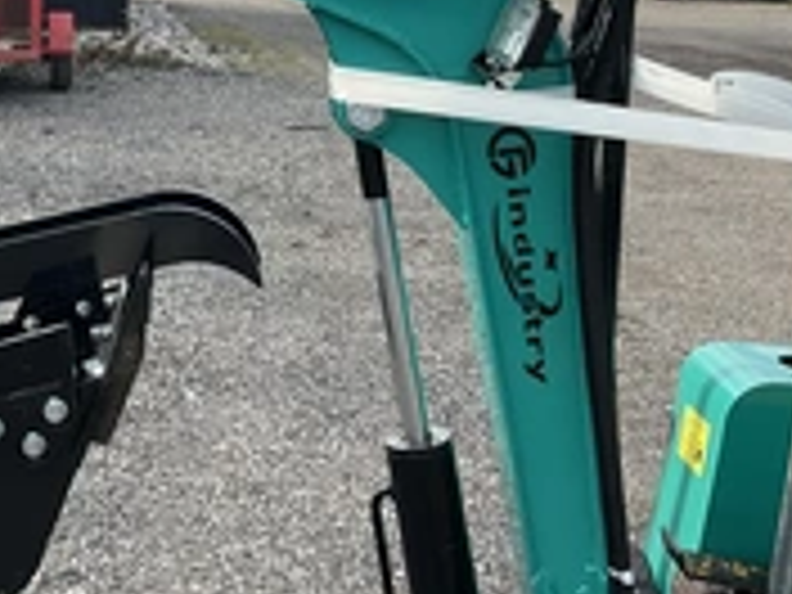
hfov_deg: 28.4
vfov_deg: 21.8
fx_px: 1510
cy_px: 72
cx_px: 104
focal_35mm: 66
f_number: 1.8
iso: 25
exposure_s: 1/599
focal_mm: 3
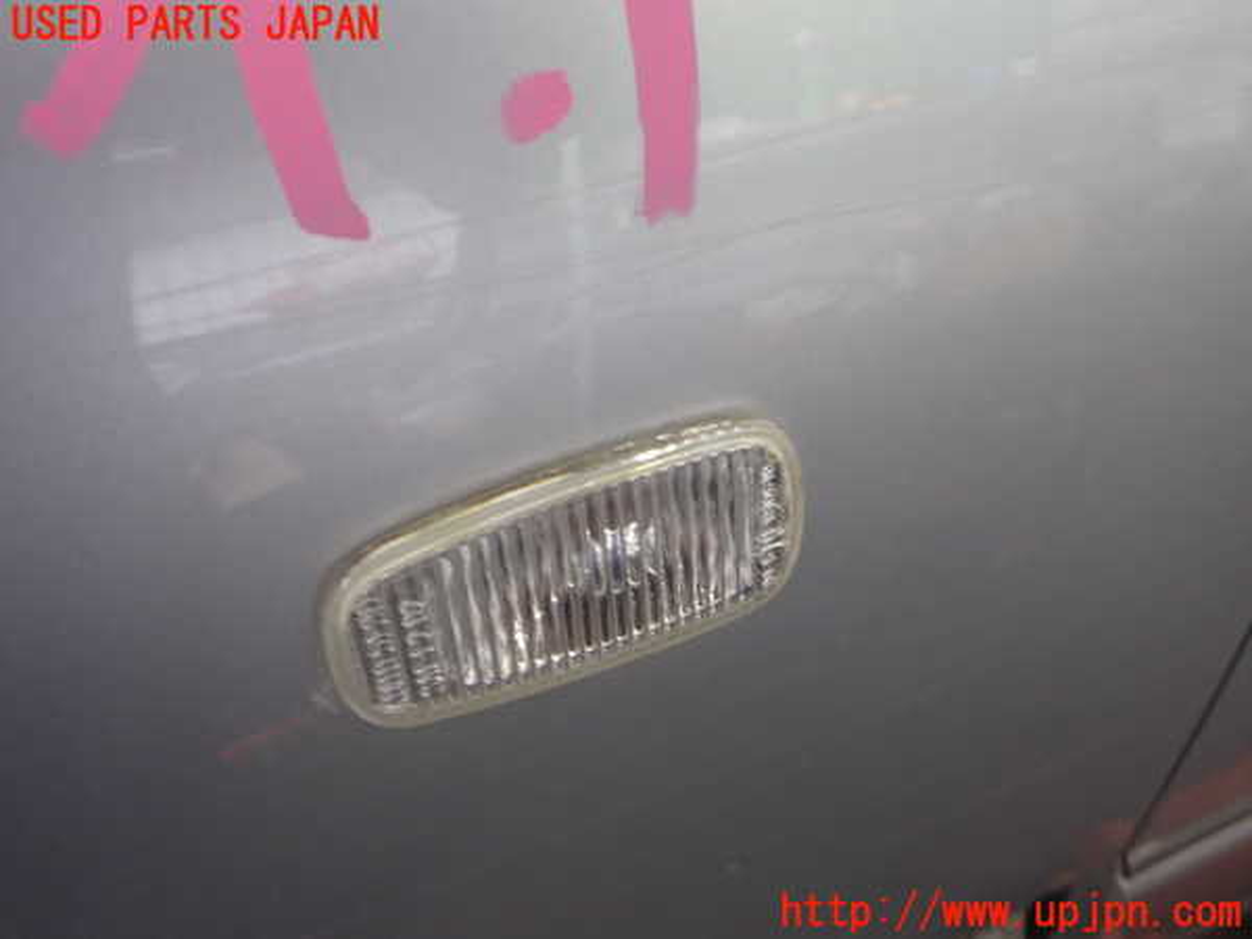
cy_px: 470
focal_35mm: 30
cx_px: 626
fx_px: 1085
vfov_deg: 46.8
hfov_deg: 60.0
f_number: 2.3
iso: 200
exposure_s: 1/50
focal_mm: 5.4
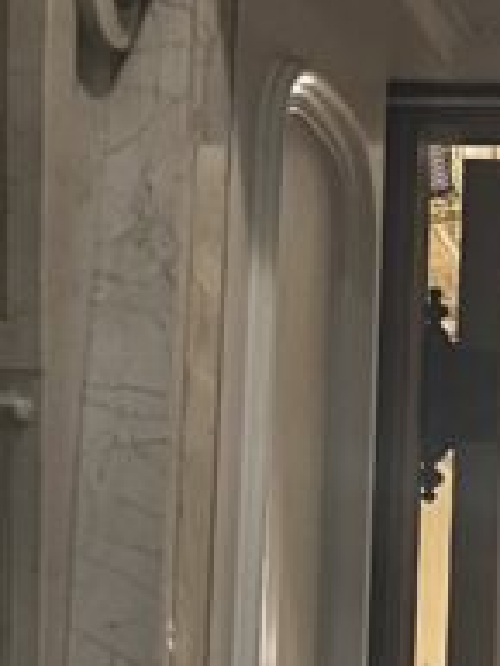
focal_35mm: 138
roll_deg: +0.4
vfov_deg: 13.8
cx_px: 1131
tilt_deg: +6.9
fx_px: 2655
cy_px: 821
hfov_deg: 9.7
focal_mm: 5.1
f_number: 1.6
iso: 400
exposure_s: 1/33
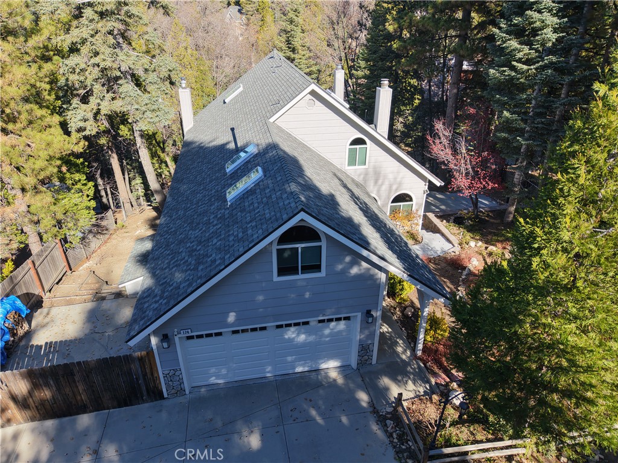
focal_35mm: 24
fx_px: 428
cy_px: 232
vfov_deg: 56.8
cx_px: 309
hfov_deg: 71.6
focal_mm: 8.67
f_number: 1.8
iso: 100
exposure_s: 1/725
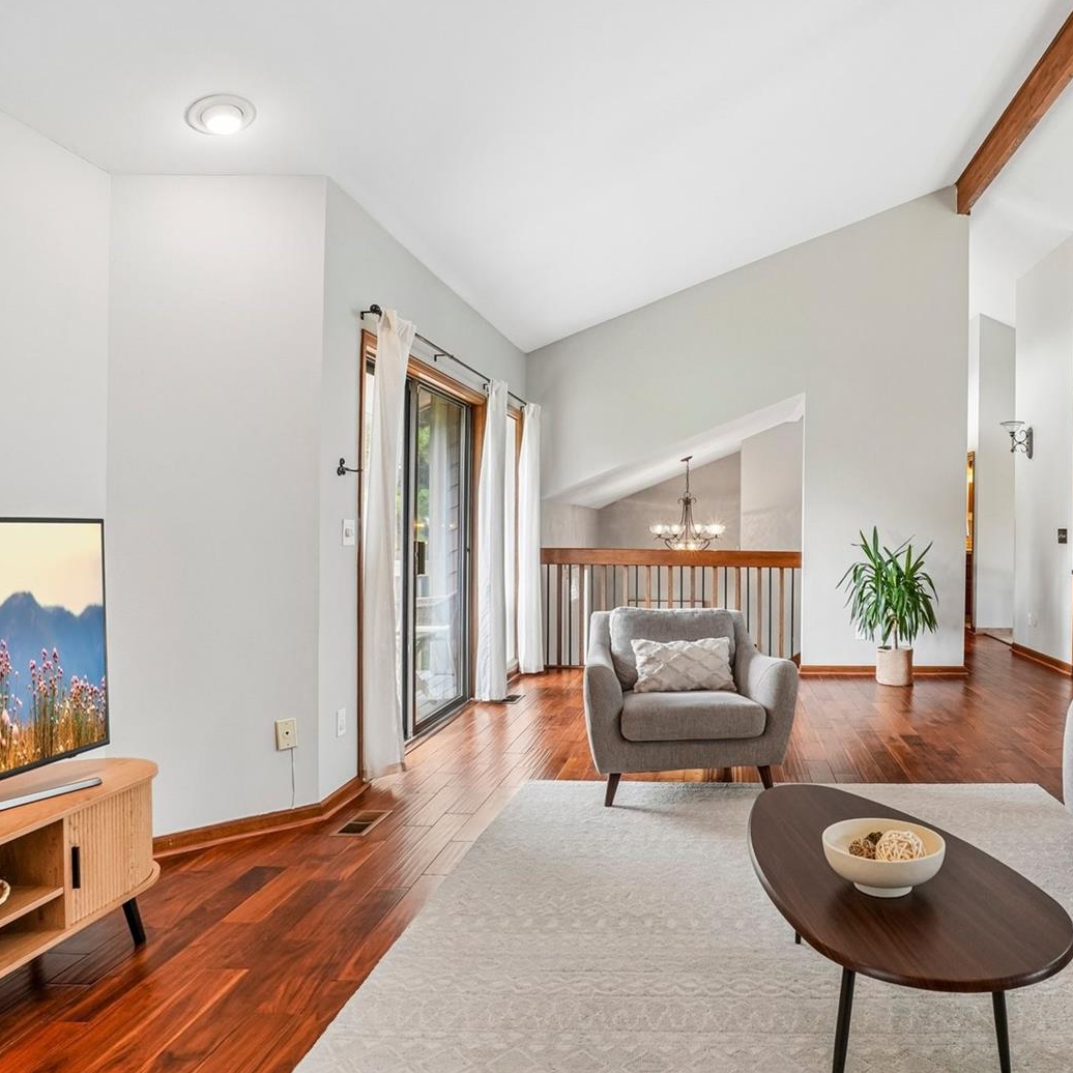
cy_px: 524
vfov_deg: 70.5
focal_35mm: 22
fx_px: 759
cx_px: 727
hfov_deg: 68.2
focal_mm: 11
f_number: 8
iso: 500
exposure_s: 1/30
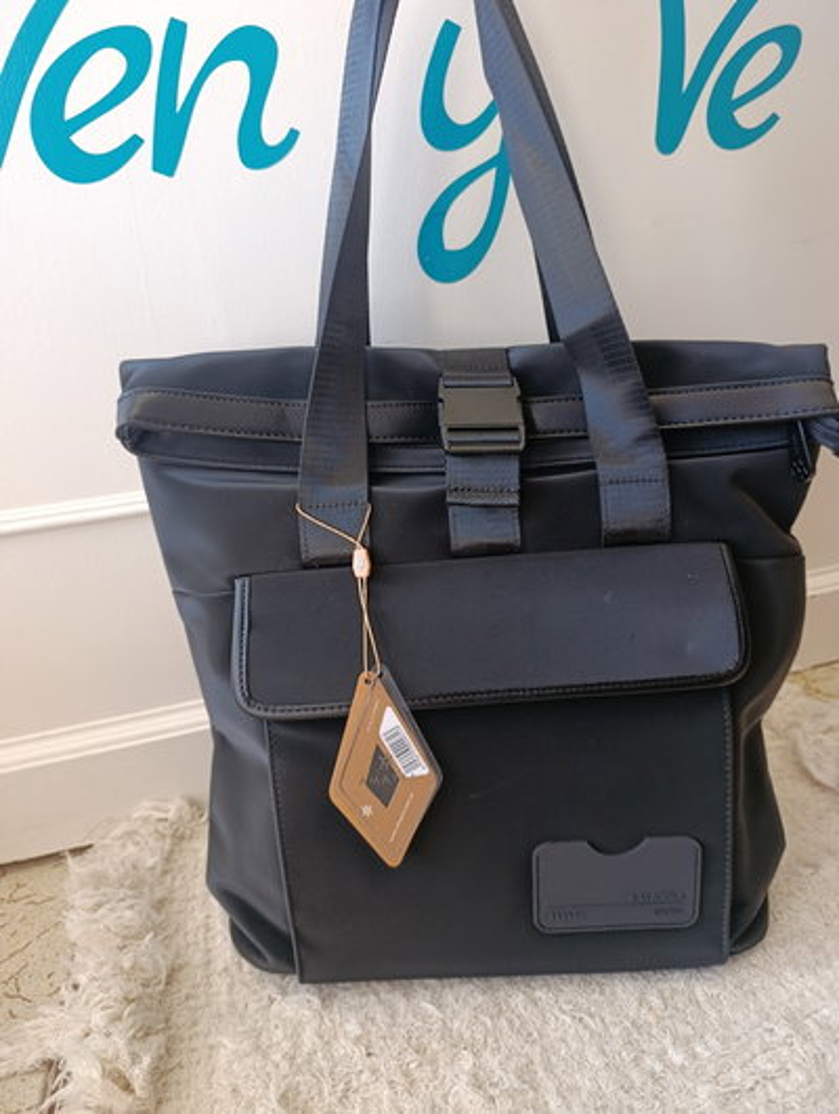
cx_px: 420
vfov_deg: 73.8
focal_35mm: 23
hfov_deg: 59.0
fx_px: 741
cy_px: 557
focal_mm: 6.11
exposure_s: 1/100
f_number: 1.65
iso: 278
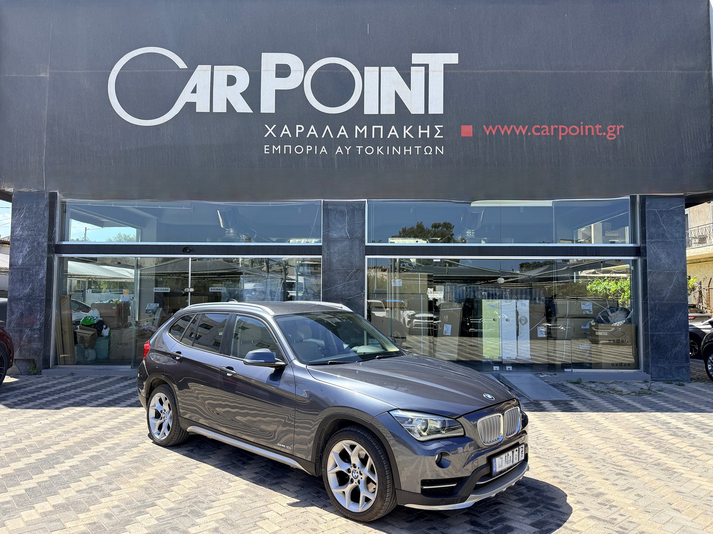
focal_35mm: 25
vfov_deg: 54.9
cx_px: 354
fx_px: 515
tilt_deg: +4.2
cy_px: 264
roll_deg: -0.3
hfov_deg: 69.4
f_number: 1.78
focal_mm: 6.76
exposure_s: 1/2370
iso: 100
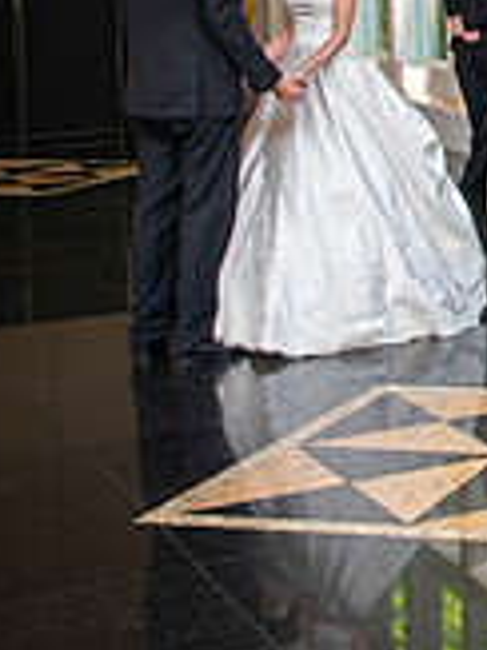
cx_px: 966
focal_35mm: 103
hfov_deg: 12.6
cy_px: 28
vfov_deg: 18.7
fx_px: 1935
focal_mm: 29
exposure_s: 1/100
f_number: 2.8
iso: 800
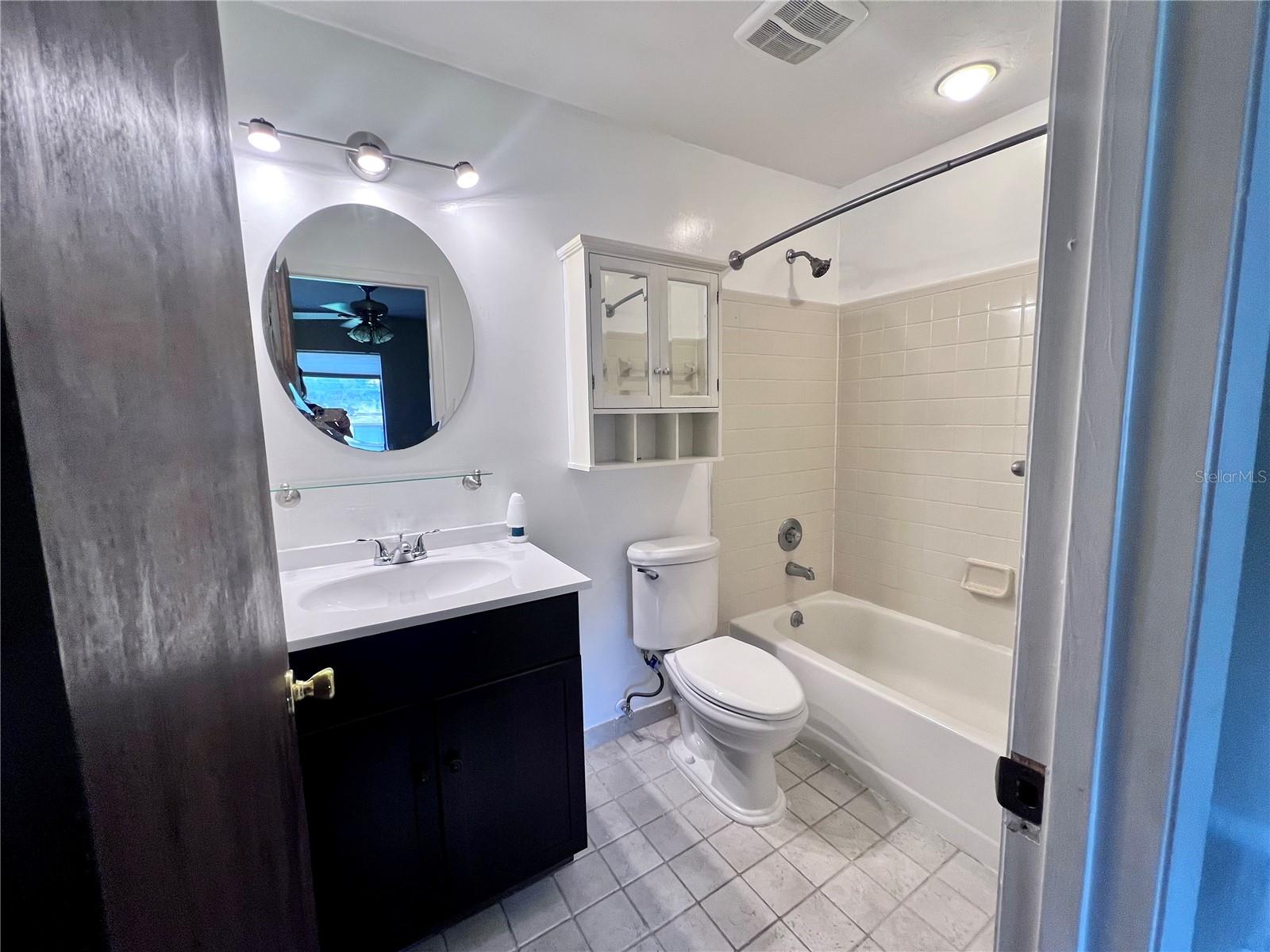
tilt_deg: -8.2
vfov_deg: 89.9
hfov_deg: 106.2
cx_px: 635
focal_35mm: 13
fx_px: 477
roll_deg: +2.2
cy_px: 476
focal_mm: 1.57
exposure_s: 1/120
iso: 100
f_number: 1.8
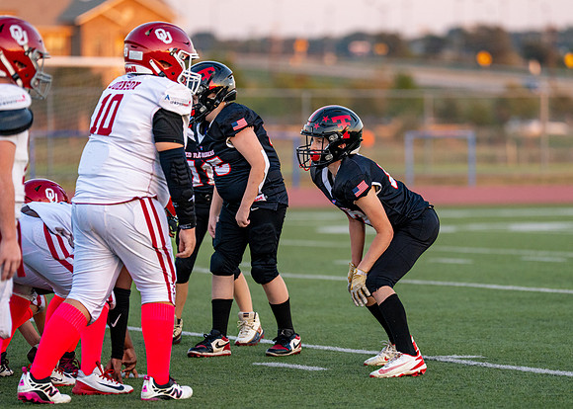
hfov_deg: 7.4
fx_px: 4450
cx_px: 360
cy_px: 203
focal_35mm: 274
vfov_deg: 5.3
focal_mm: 200
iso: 1250
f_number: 2.8
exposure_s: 1/1250
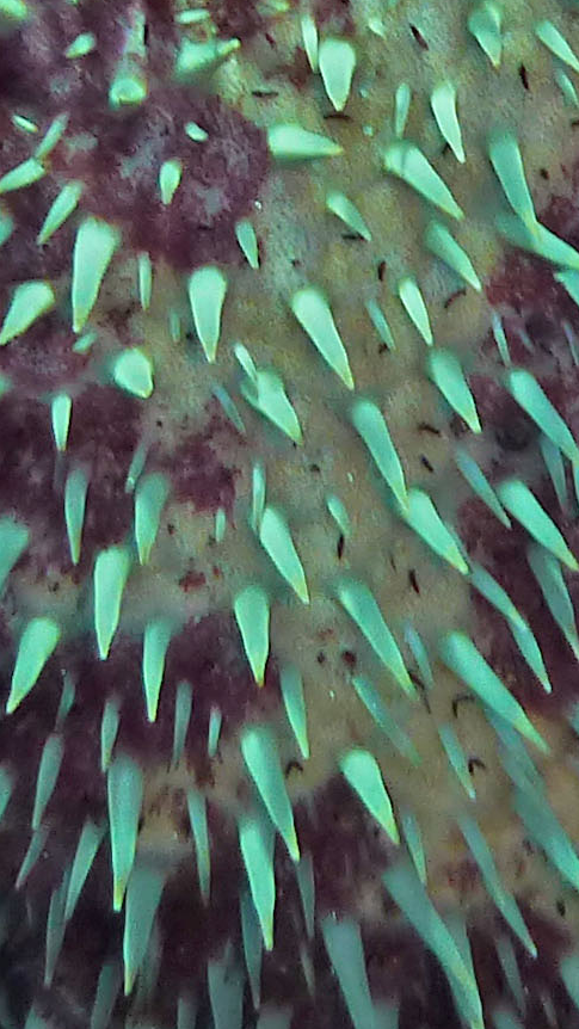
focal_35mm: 131
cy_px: 351
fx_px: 3575
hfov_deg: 9.2
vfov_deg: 16.3
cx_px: 572
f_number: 3.3
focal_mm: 4.3
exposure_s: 1/60
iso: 100
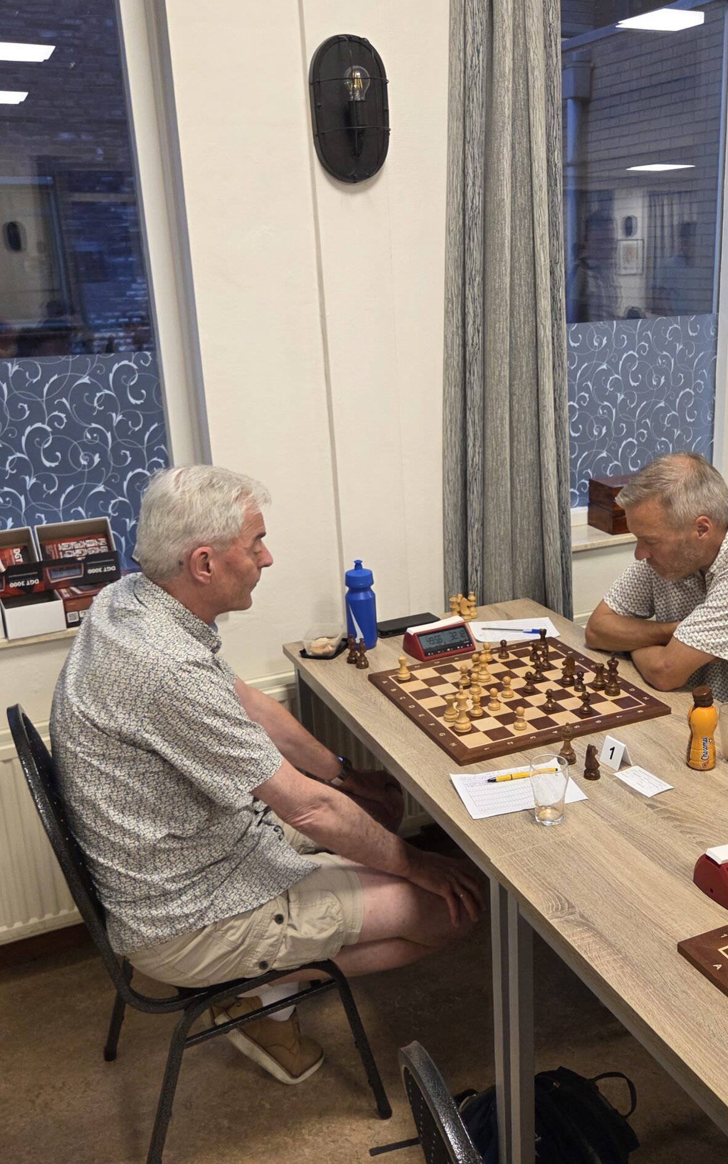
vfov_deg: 58.1
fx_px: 1047
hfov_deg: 38.0
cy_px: 577
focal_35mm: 33
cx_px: 473
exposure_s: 1/100
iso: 320
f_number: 1.8
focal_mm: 5.4
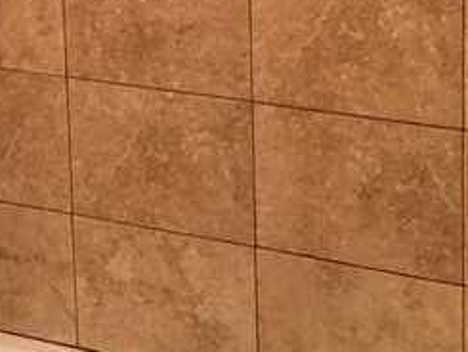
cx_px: -44
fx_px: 1637
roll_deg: +2.6
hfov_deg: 15.8
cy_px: -121
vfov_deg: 11.9
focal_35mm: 121
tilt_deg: -10.0
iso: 100
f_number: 2.2
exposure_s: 1/10
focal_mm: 4.15
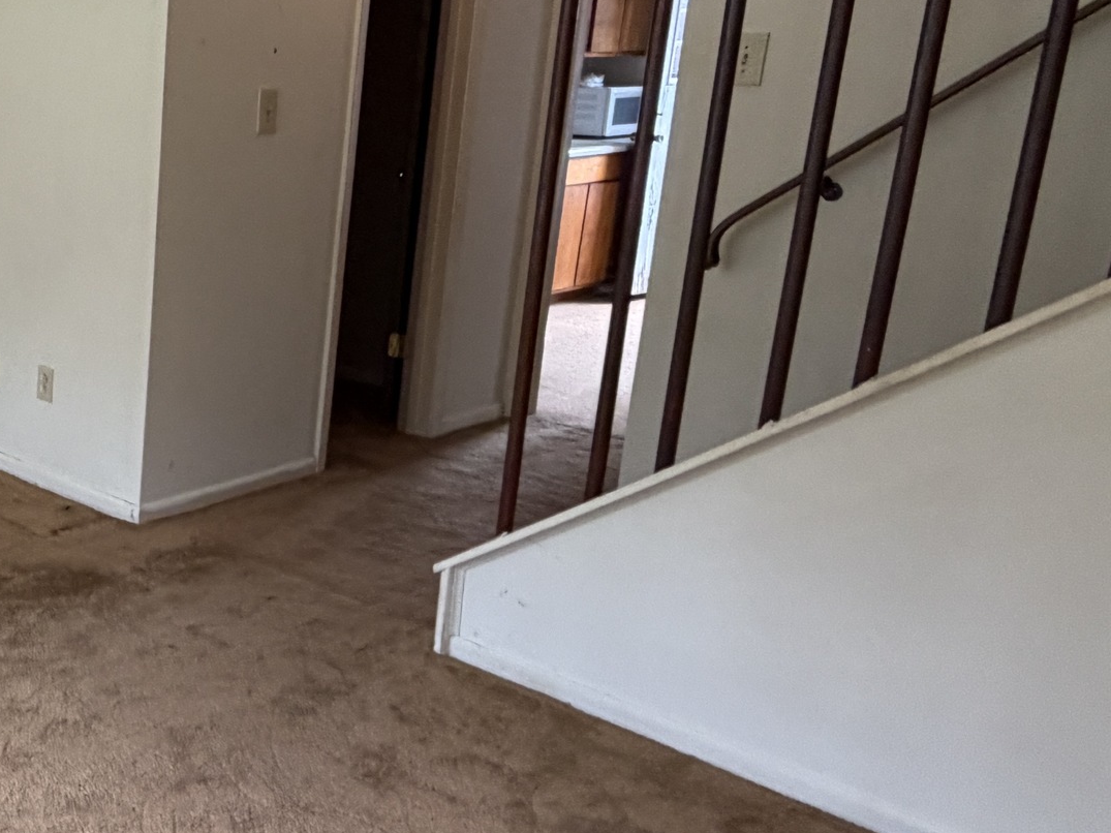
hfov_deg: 37.9
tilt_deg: -12.4
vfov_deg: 35.9
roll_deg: +0.2
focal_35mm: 40
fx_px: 1284
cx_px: -146
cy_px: 351
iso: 320
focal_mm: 2.22
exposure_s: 1/84
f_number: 2.2
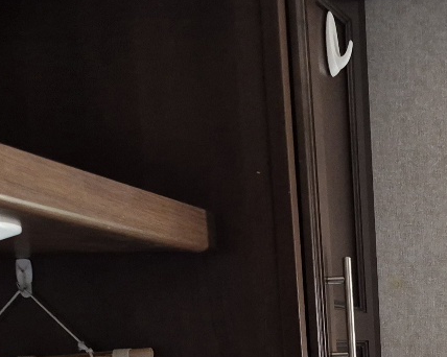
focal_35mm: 84
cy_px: 505
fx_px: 1111
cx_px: 543
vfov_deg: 16.9
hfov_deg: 21.1
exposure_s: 1/120
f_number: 1.8
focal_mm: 5.4
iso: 320
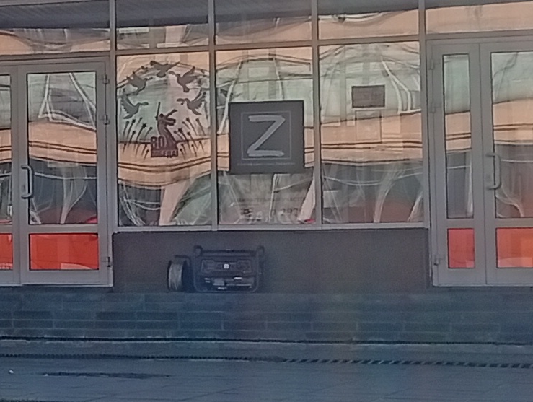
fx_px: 2298
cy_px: 139
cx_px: -376
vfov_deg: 10.0
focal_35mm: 149
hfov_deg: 12.3
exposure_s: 1/585
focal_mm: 3.98
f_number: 1.8
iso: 50
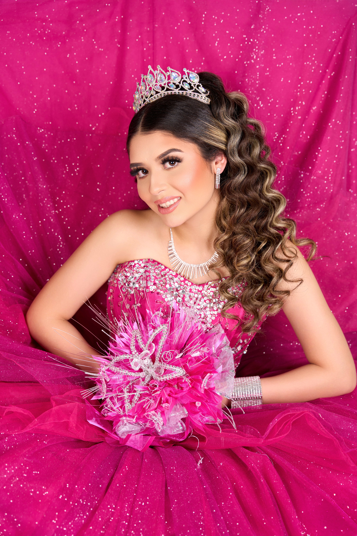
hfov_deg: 26.8
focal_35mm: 50
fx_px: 748
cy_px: 268
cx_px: 178
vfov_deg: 39.4
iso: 160
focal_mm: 50.3
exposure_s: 1/125
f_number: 3.5
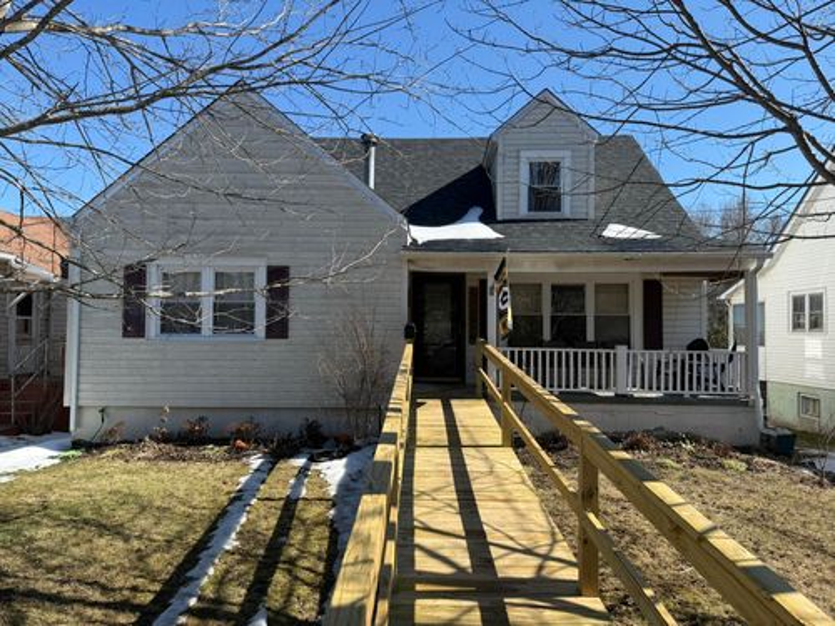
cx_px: 418
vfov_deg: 56.8
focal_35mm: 24
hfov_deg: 71.6
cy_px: 313
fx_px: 579
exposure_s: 1/2611
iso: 80
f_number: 1.78
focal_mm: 6.76
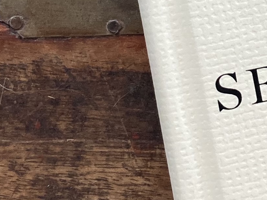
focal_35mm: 138
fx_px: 1065
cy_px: -53
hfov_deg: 13.9
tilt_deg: -89.6
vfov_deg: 10.5
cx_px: 317
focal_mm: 3.99
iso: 80
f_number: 1.8
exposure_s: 1/95
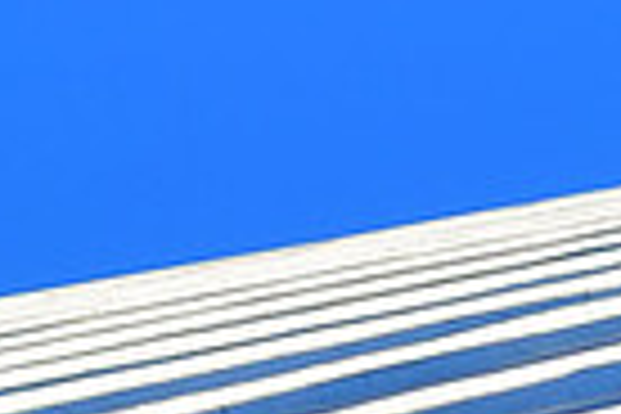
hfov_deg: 4.1
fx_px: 8228
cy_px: 83
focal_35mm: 477
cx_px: 2385
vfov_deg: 2.9
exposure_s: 1/160
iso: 100
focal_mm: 40
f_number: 10
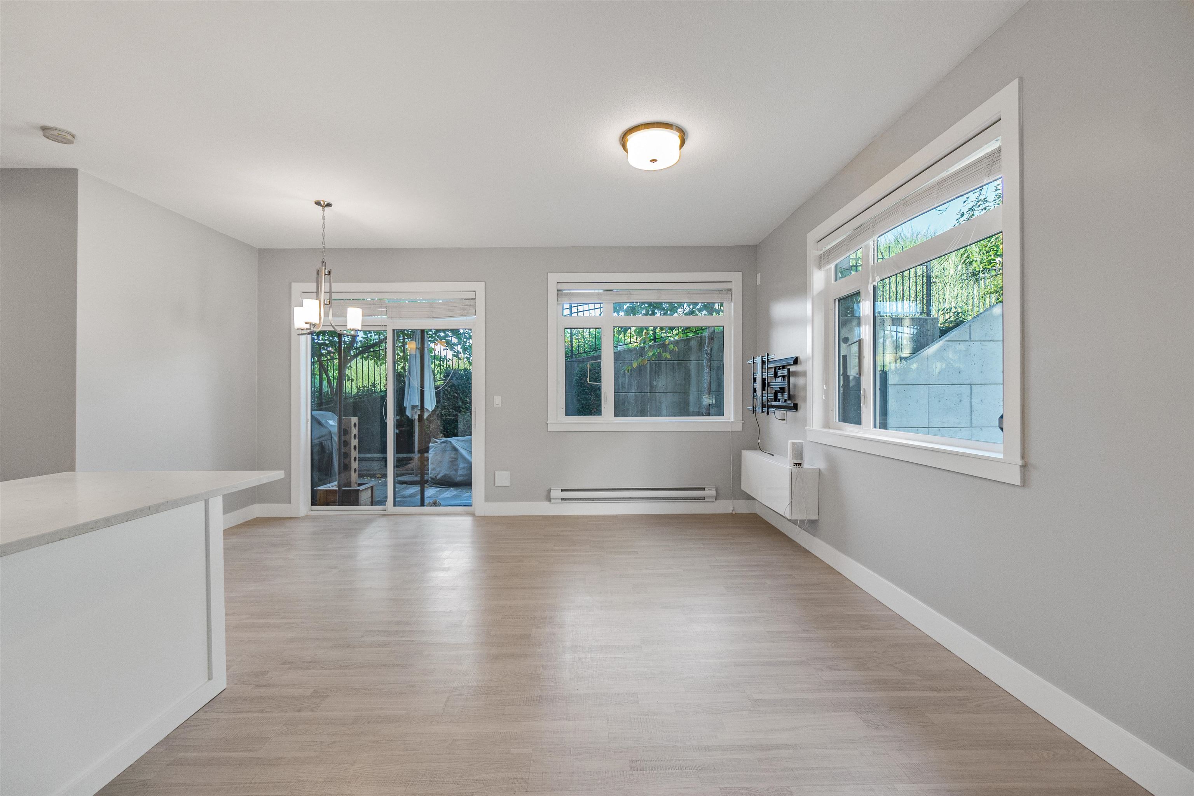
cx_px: 597
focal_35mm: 15
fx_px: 497
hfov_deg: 100.4
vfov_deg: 77.3
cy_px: 398
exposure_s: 1/80
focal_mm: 10
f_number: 4
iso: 640
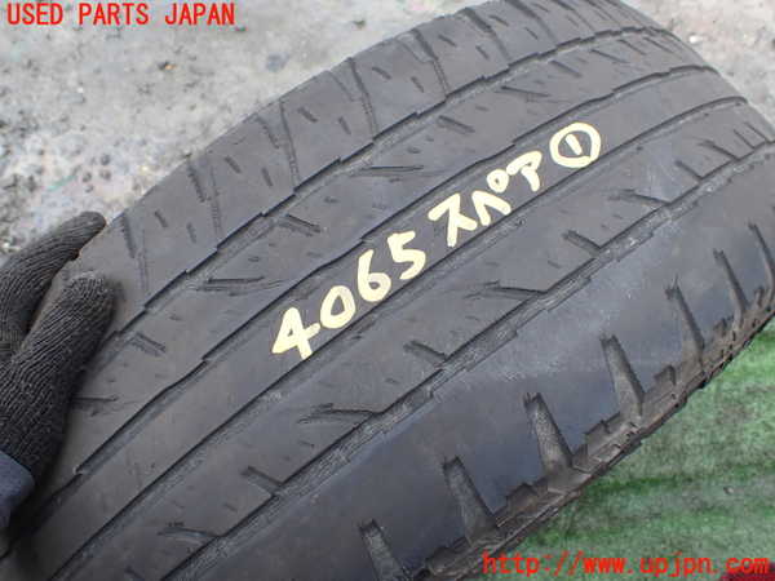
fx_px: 672
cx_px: 388
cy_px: 290
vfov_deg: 46.8
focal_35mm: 30
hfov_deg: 60.0
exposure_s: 1/160
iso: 100
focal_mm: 5.4
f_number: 3.2
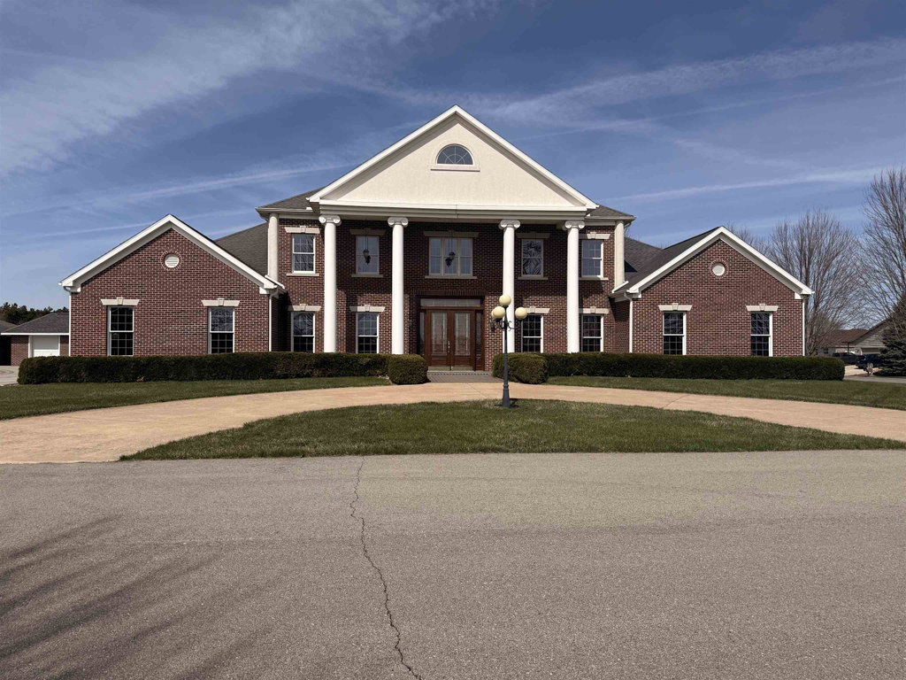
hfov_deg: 71.6
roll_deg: -0.3
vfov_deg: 56.8
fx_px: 628
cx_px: 453
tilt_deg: +0.2
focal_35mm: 24
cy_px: 340
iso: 80
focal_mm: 6.76
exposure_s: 1/8130
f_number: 1.78
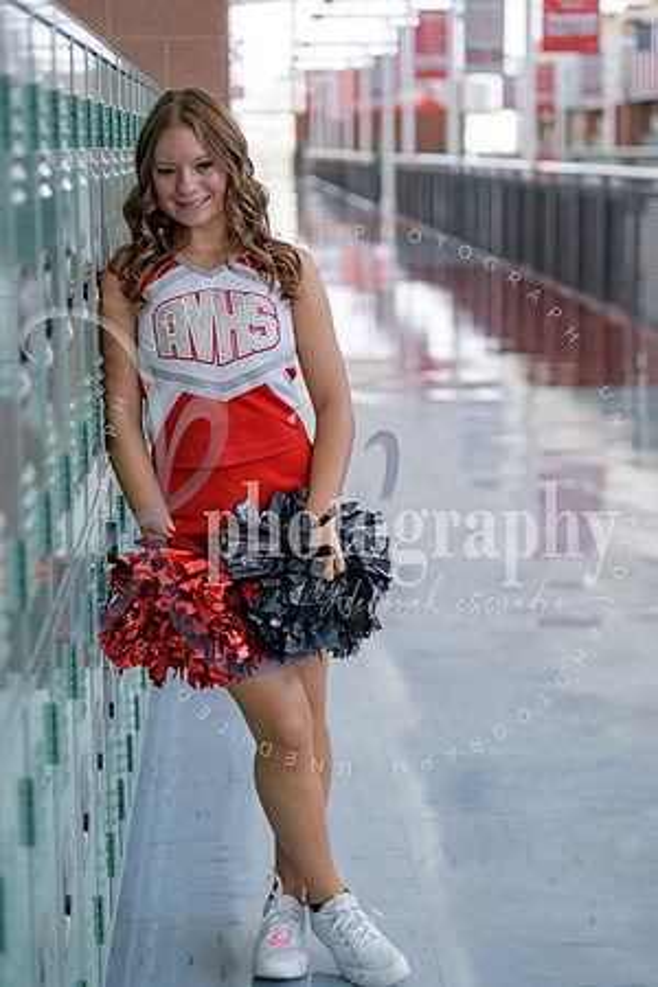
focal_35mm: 70
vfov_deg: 28.8
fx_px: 1919
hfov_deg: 19.5
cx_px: 329
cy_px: 494
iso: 250
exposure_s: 1/125
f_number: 2.8
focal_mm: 70
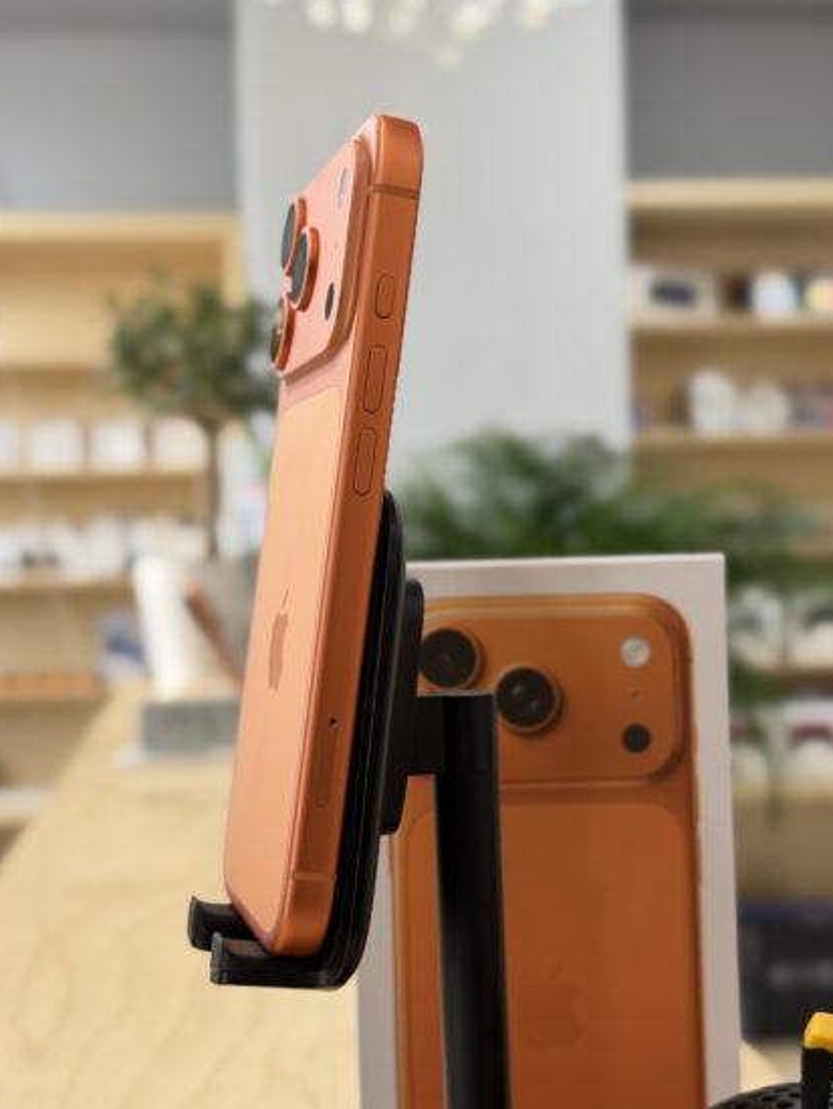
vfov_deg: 38.2
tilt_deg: +0.0
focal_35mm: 50
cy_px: 566
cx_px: 407
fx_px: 1603
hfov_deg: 29.1
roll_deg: +1.4
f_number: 1.78
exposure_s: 1/121
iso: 100
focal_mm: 6.76
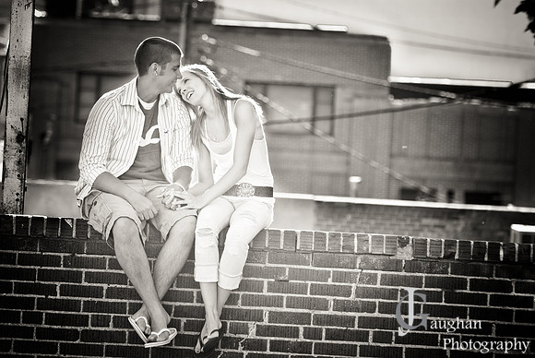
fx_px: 3235
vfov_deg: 6.3
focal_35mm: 218
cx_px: 268
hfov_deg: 9.5
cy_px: 179
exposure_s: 1/180
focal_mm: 145
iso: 200
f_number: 4
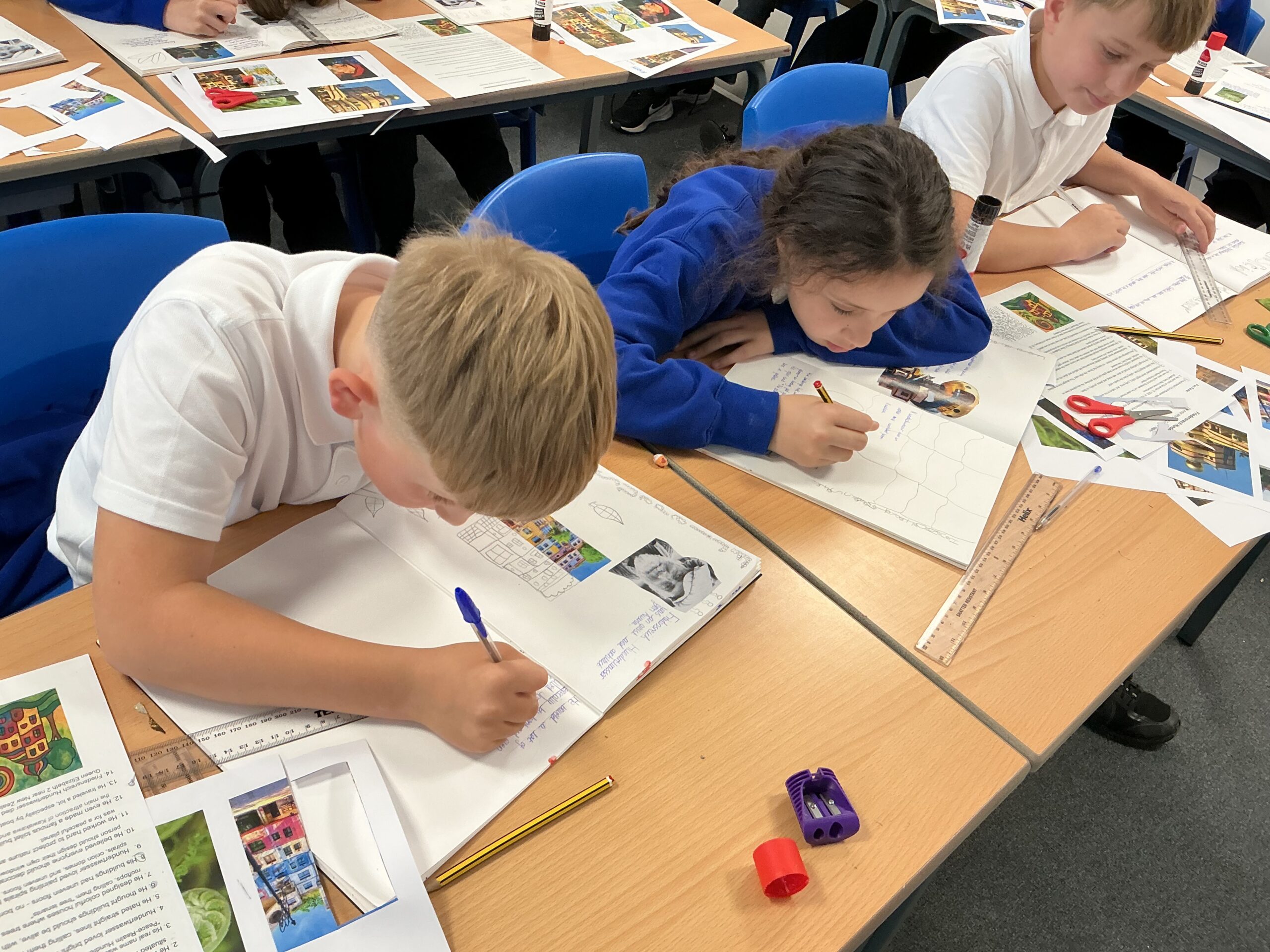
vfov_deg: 48.2
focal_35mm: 29
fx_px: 1064
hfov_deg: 61.7
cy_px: 476
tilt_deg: -40.7
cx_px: 635
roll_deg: -12.4
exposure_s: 1/60
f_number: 1.8
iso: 80
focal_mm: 3
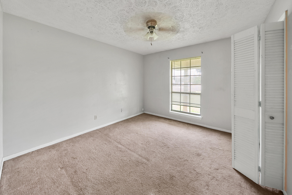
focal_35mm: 12
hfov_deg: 112.6
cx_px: 146
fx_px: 97
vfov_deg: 90.1
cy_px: 98
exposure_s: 1/4
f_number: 7.1
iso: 500
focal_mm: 12
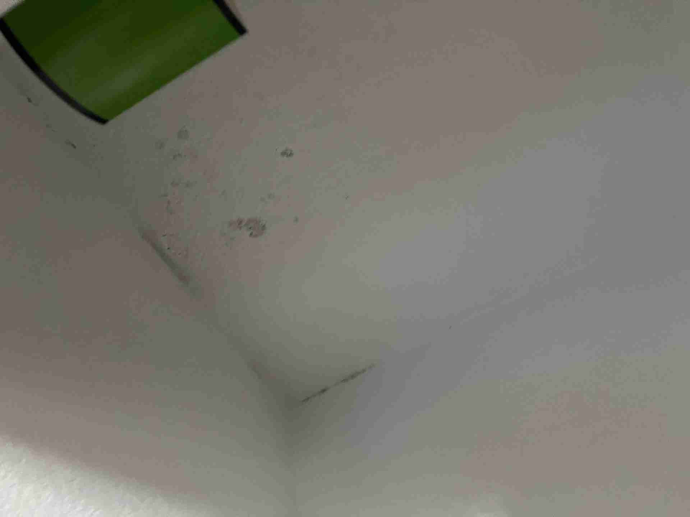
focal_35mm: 26
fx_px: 518
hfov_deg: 67.3
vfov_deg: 53.1
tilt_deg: +58.6
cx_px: 345
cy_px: 258
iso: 500
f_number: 1.5
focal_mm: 5.7
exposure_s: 1/30
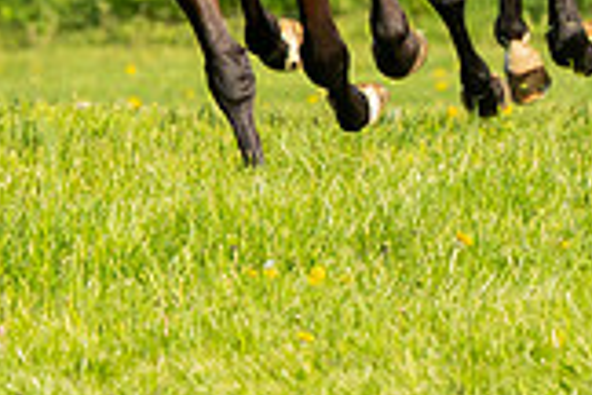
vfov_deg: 1.1
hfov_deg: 1.7
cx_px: 203
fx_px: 20159
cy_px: -186
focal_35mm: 1226
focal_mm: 175
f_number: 5
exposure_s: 1/2000
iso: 400
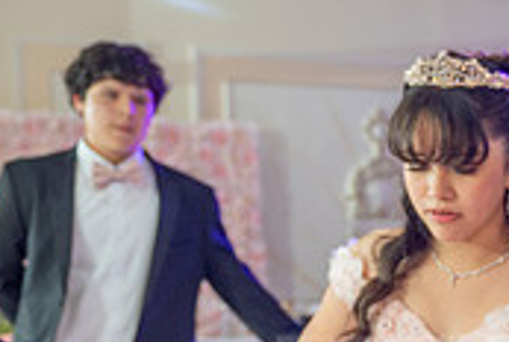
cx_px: 645
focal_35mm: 91
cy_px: 437
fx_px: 1289
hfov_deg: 20.6
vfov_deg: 14.5
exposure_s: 1/100
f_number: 2.8
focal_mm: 24
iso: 400
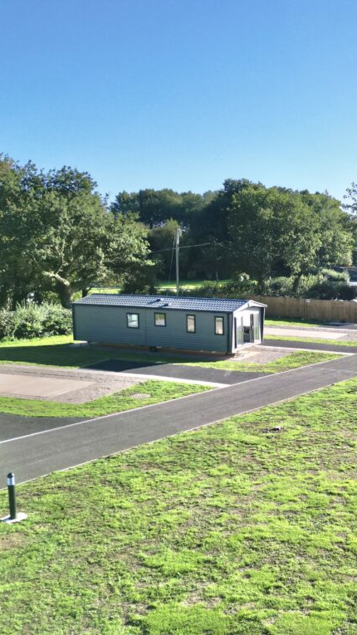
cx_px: 335
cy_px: 317
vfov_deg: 56.6
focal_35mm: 35
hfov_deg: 31.8
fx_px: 589
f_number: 1.7
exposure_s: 1/2500
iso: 130
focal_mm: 6.72
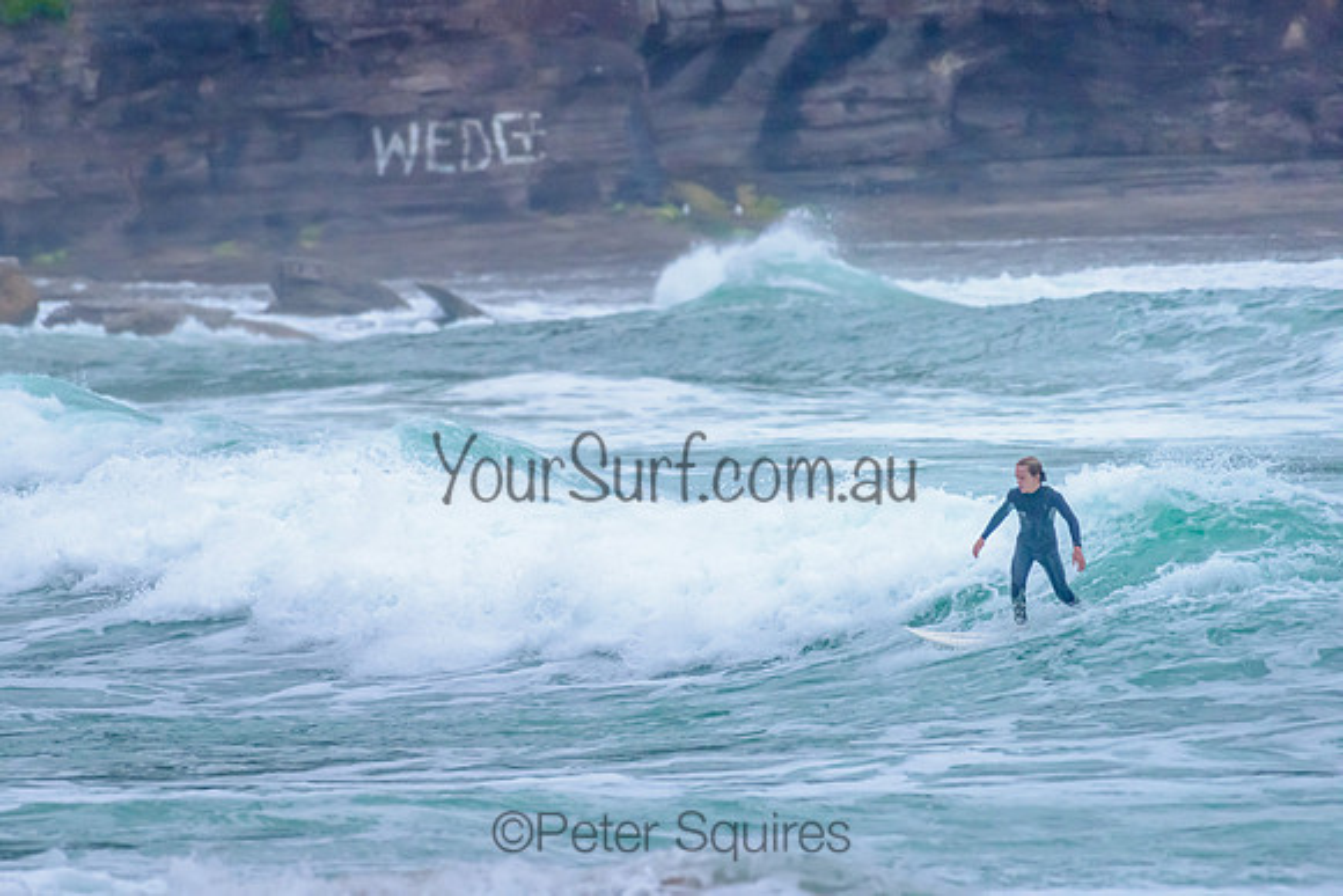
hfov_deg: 3.4
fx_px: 22859
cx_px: 520
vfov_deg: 2.2
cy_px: 347
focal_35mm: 613
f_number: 5.6
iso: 2000
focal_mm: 500
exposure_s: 1/2000
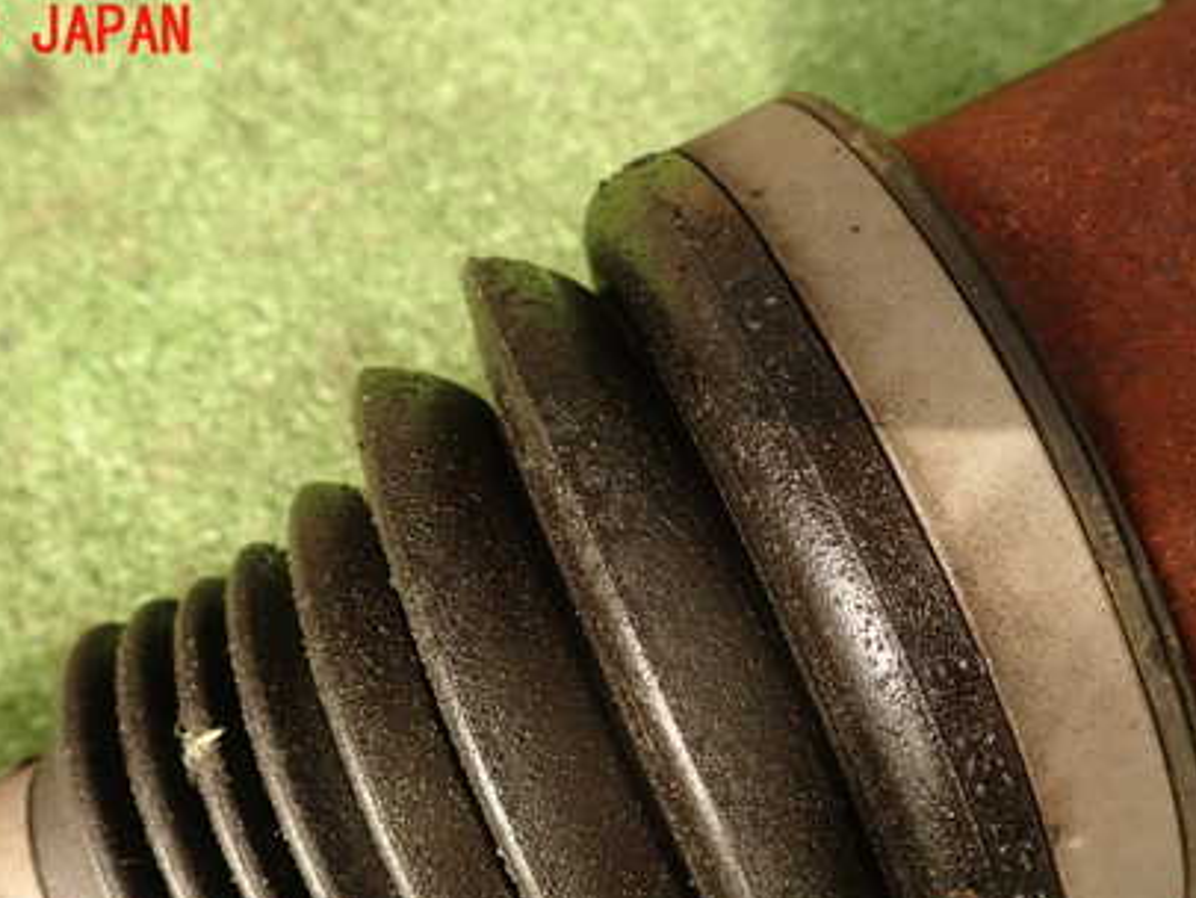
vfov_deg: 37.8
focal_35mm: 37
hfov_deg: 50.1
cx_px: 540
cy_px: 662
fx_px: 1279
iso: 100
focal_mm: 4.5
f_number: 2.8
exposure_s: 1/160
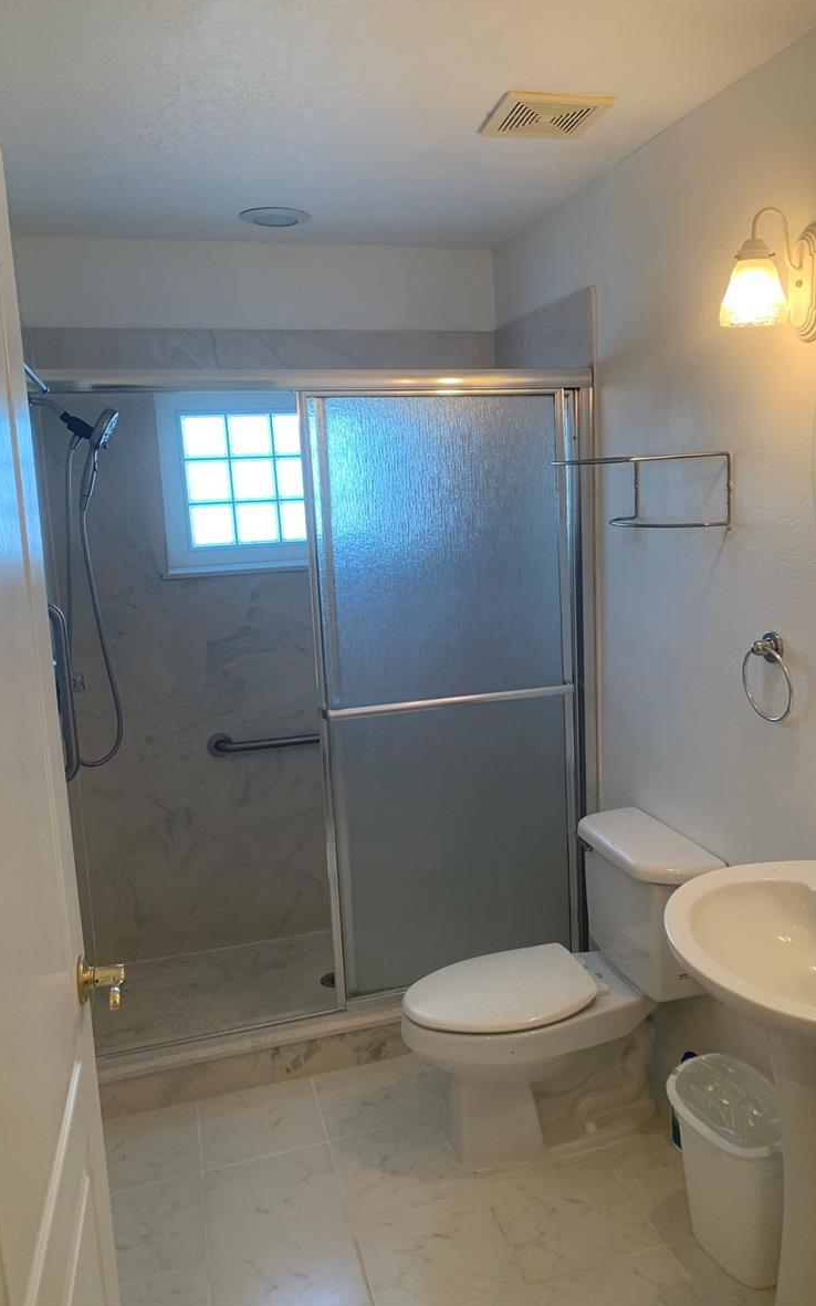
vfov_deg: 66.5
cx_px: 474
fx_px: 996
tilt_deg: -8.4
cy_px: 648
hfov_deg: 44.4
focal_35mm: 28
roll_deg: +2.8
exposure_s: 1/120
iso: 80
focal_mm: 4.25
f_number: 1.8
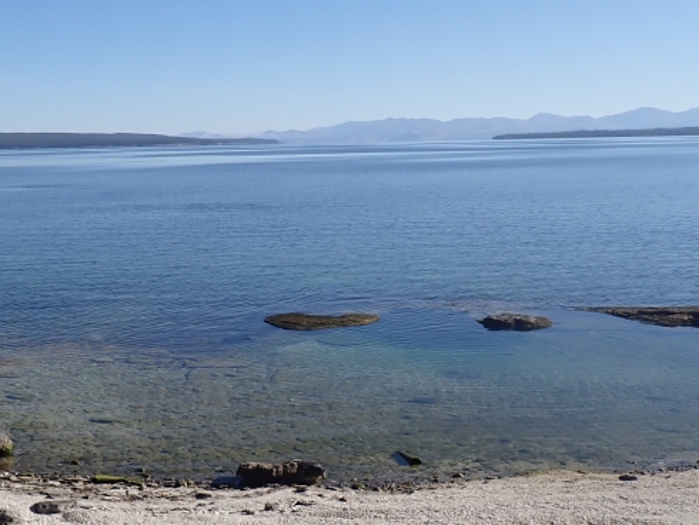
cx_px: 126
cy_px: 281
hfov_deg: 36.0
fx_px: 1030
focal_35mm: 51
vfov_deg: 28.6
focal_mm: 4.5
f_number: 8
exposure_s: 1/250
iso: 100
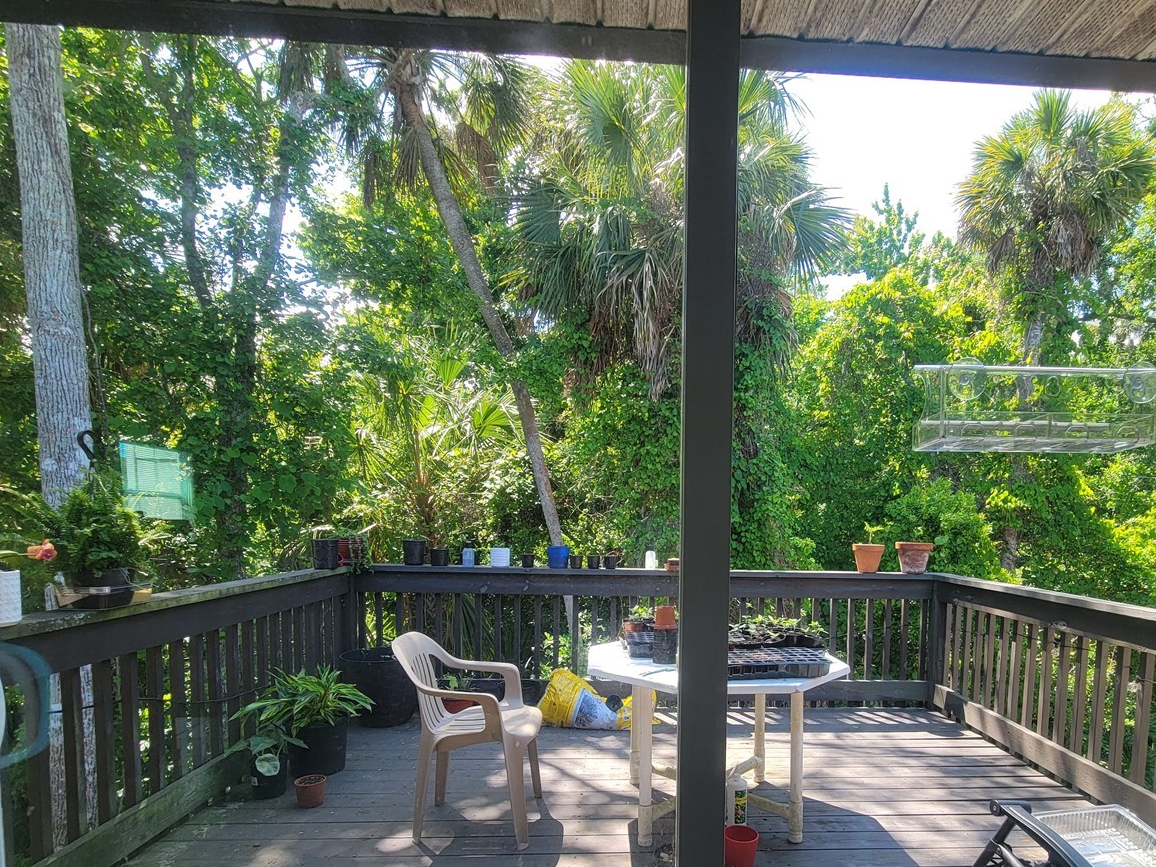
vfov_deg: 70.1
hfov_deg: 87.0
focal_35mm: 18
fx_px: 601
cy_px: 557
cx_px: 673
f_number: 2.2
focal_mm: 2.2
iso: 50
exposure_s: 1/120
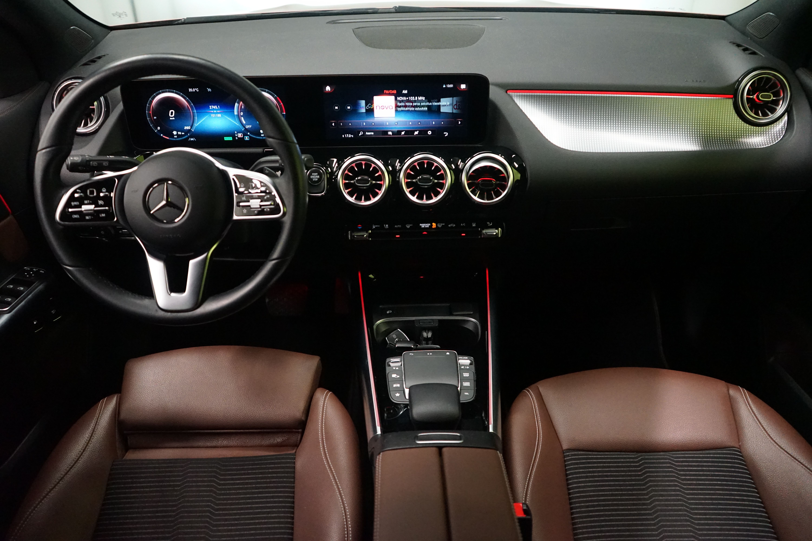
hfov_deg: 65.5
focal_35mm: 28
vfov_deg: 46.4
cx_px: 406
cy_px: 270
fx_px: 632
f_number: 3.5
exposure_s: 1/125
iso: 6400
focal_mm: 28
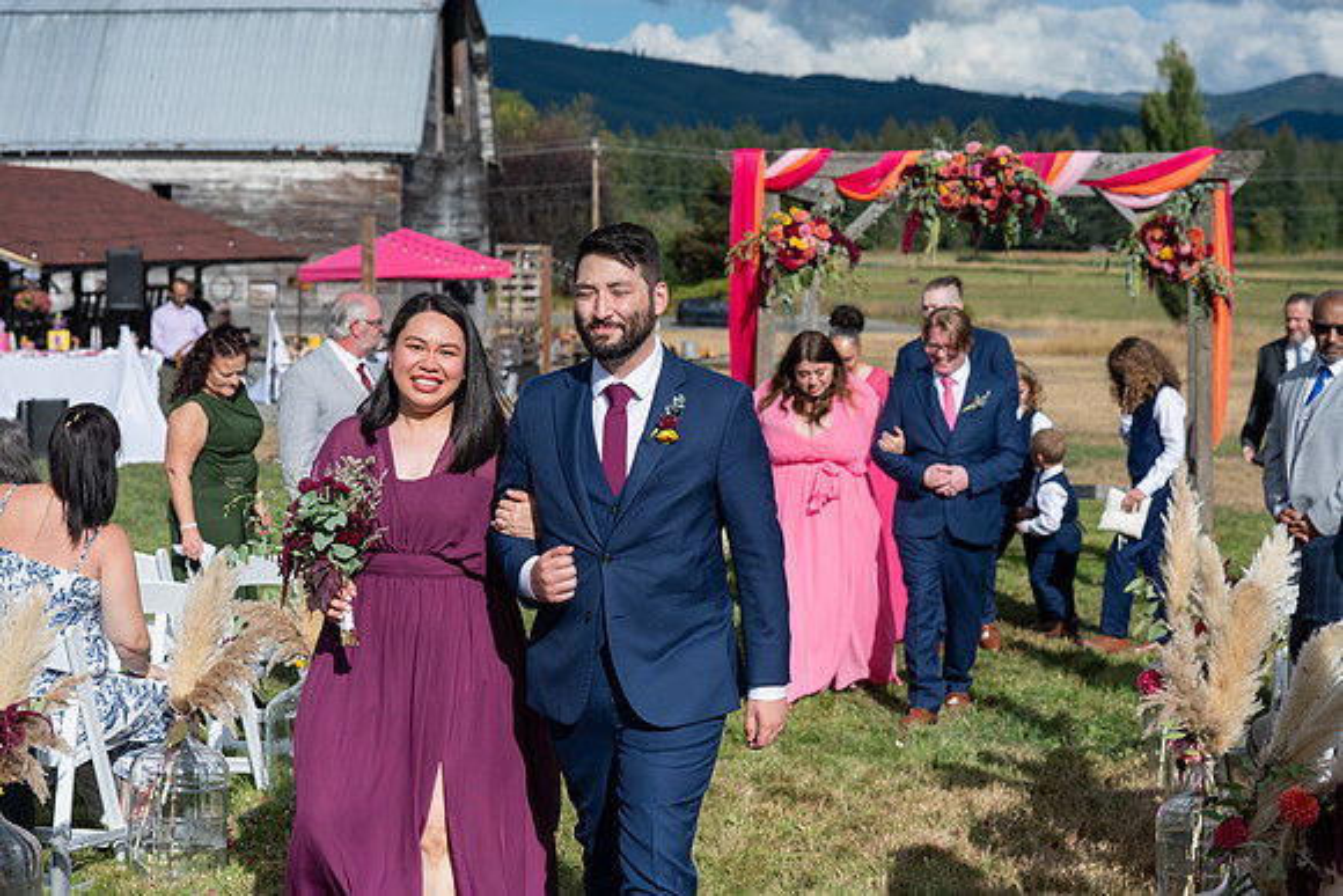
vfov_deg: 21.6
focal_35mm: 63
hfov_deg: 31.9
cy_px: 448
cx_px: 672
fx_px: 2351
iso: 400
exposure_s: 1/5000
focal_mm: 63
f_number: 5
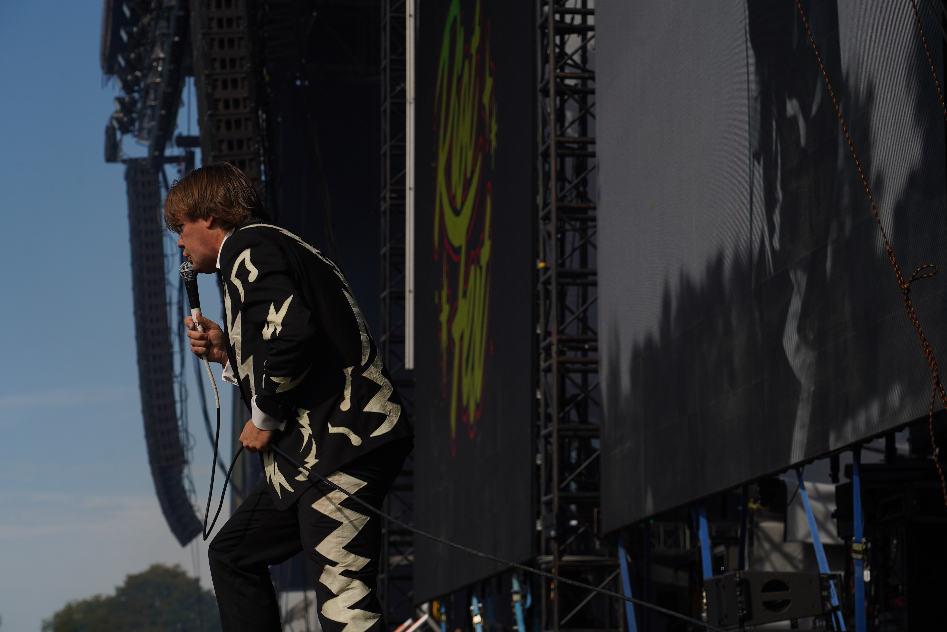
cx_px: 474
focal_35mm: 105
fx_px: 2762
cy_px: 316
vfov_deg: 13.0
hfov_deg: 19.5
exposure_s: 1/500
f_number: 8
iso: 100
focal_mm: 105
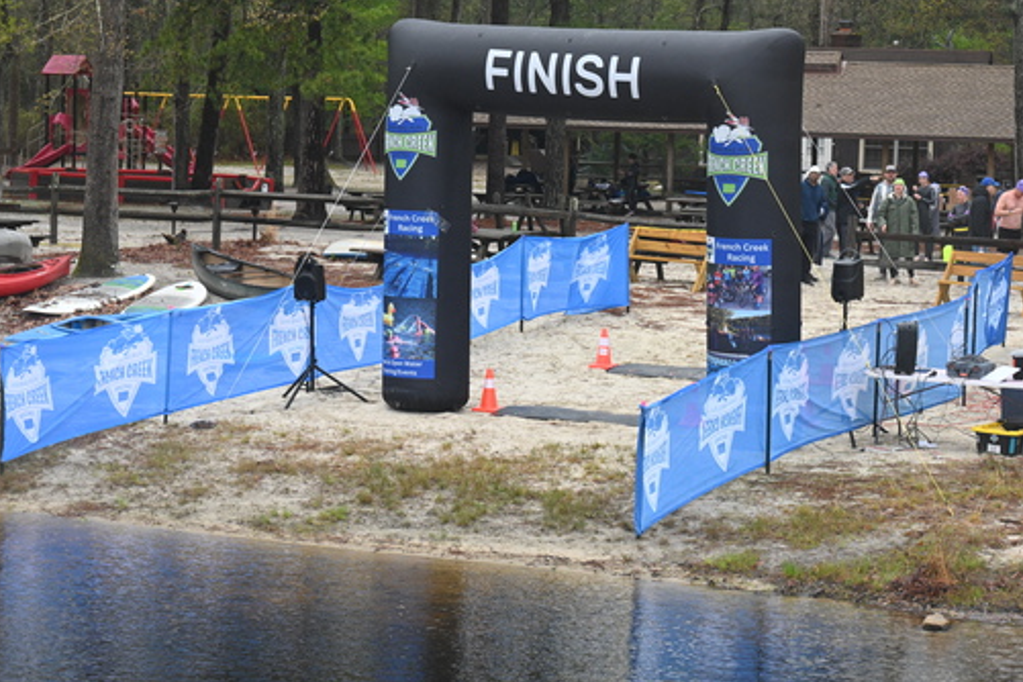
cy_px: 326
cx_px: 464
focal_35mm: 101
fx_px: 2870
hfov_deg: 20.2
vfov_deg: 13.6
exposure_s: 1/400
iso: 2000
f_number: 10
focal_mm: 92
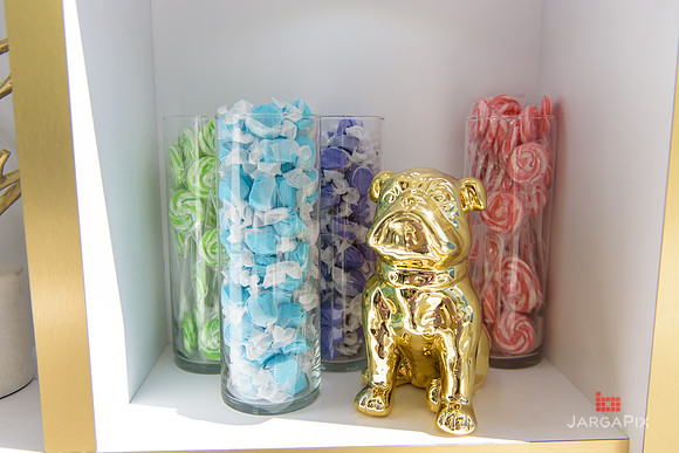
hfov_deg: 58.7
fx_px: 604
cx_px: 340
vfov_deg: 41.1
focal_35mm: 32
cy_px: 226
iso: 200
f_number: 3.2
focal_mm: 32
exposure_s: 1/1000
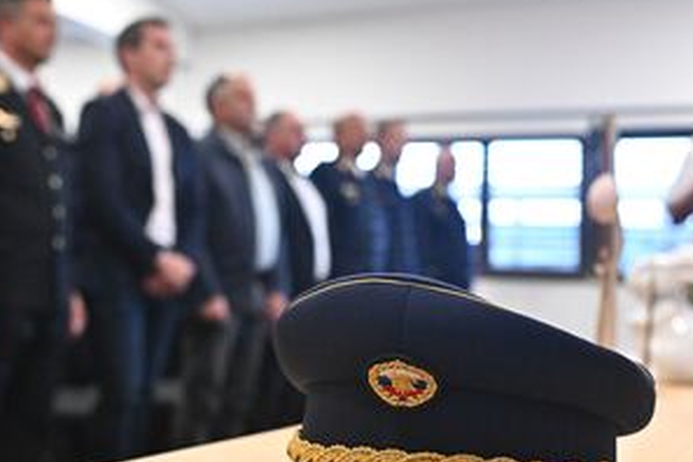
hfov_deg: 37.5
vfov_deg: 25.4
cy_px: 296
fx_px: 1020
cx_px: 320
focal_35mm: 53
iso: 5000
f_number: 4
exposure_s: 1/160
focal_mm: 35
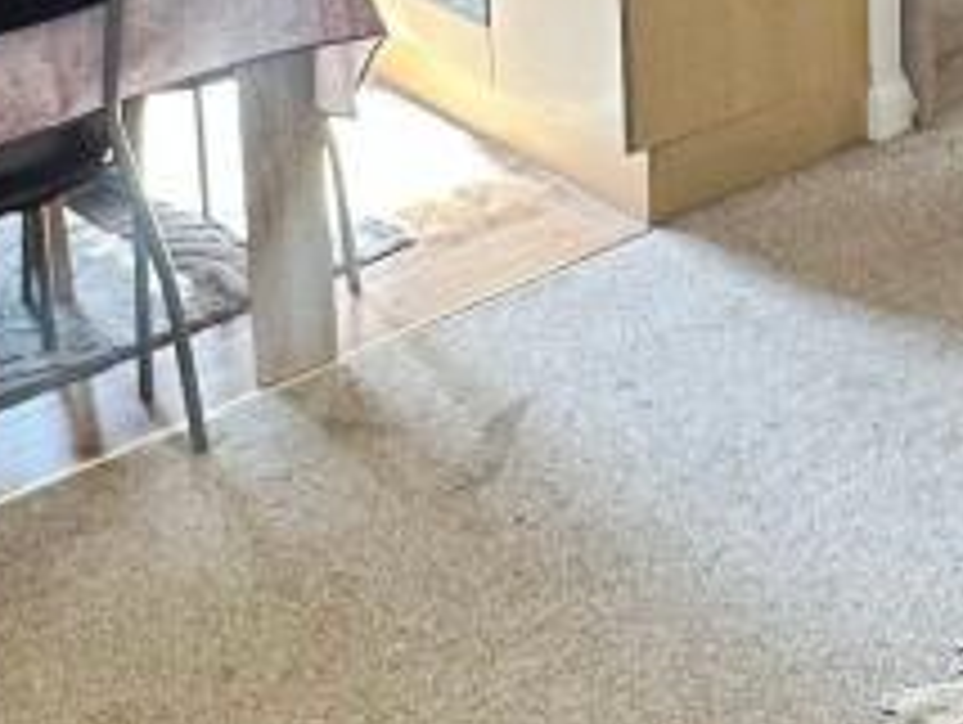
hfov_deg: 28.7
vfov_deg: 20.3
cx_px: 652
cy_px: -187
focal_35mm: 67
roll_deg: +0.5
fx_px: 1866
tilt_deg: -12.0
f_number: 2.2
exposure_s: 1/100
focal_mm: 2.22
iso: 100
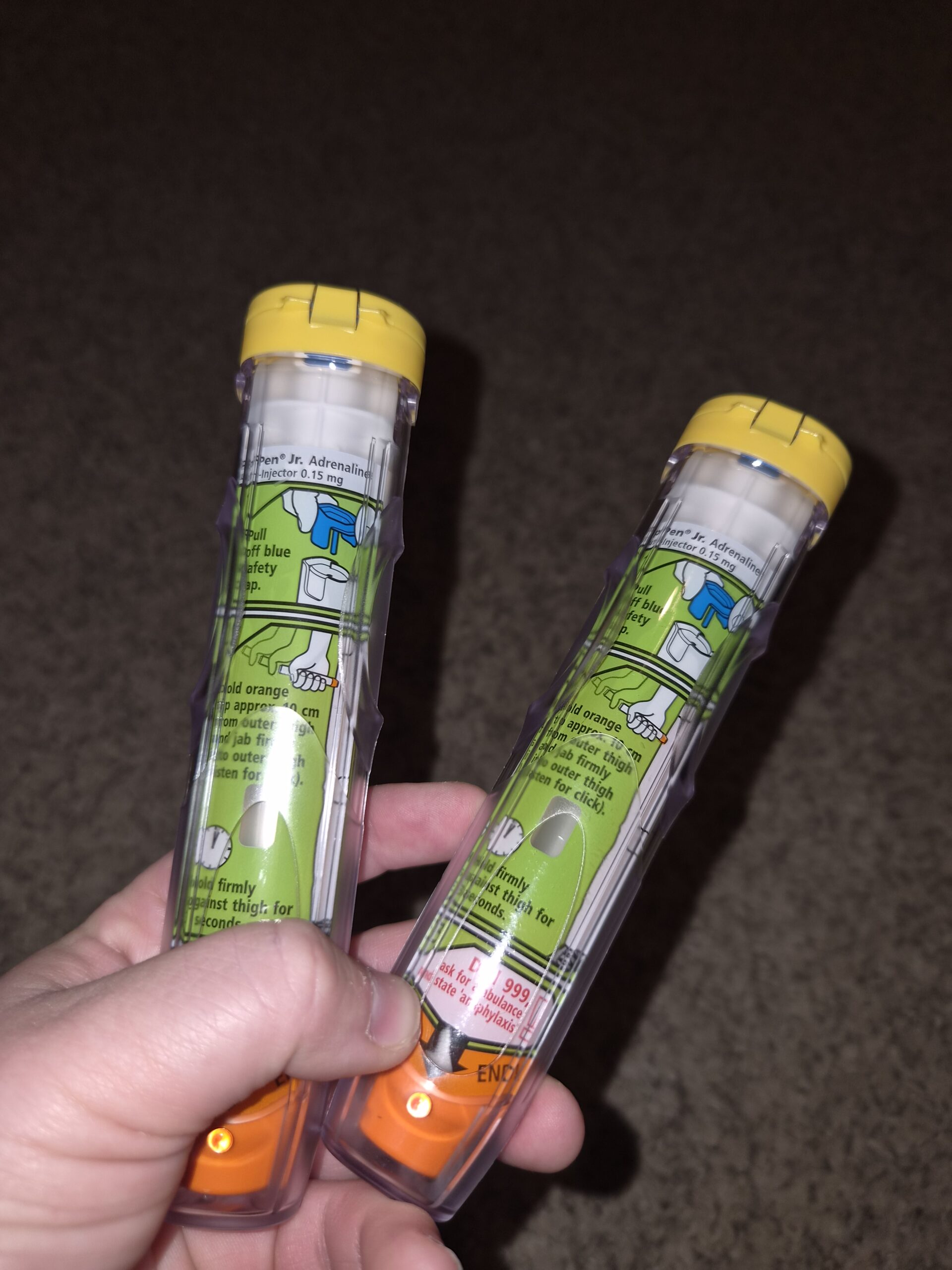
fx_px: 843
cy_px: 635
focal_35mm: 23
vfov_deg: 73.9
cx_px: 476
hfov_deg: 58.9
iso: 100
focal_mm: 5.4
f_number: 1.8
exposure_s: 1/42
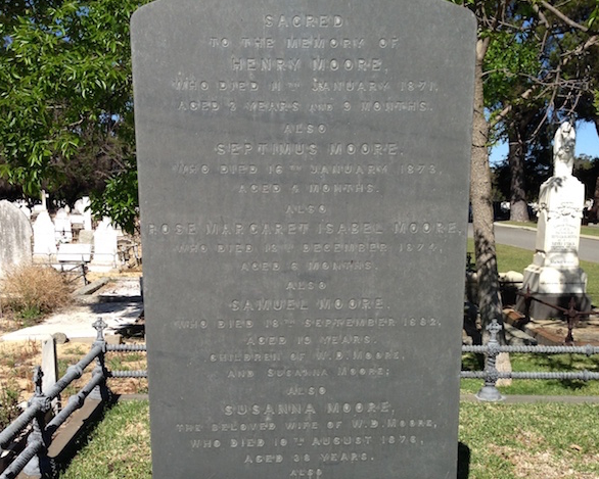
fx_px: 780
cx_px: 297
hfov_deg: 42.0
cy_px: 342
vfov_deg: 33.7
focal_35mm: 44
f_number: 2.4
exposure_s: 1/1550
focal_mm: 4.12
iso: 50
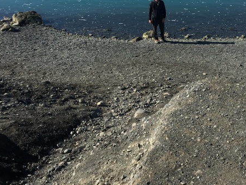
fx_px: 370
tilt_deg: -19.0
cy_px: 20
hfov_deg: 36.2
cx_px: 174
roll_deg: +1.3
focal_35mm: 52
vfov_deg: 27.1
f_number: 2.2
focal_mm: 4.15
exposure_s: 1/2198
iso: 25
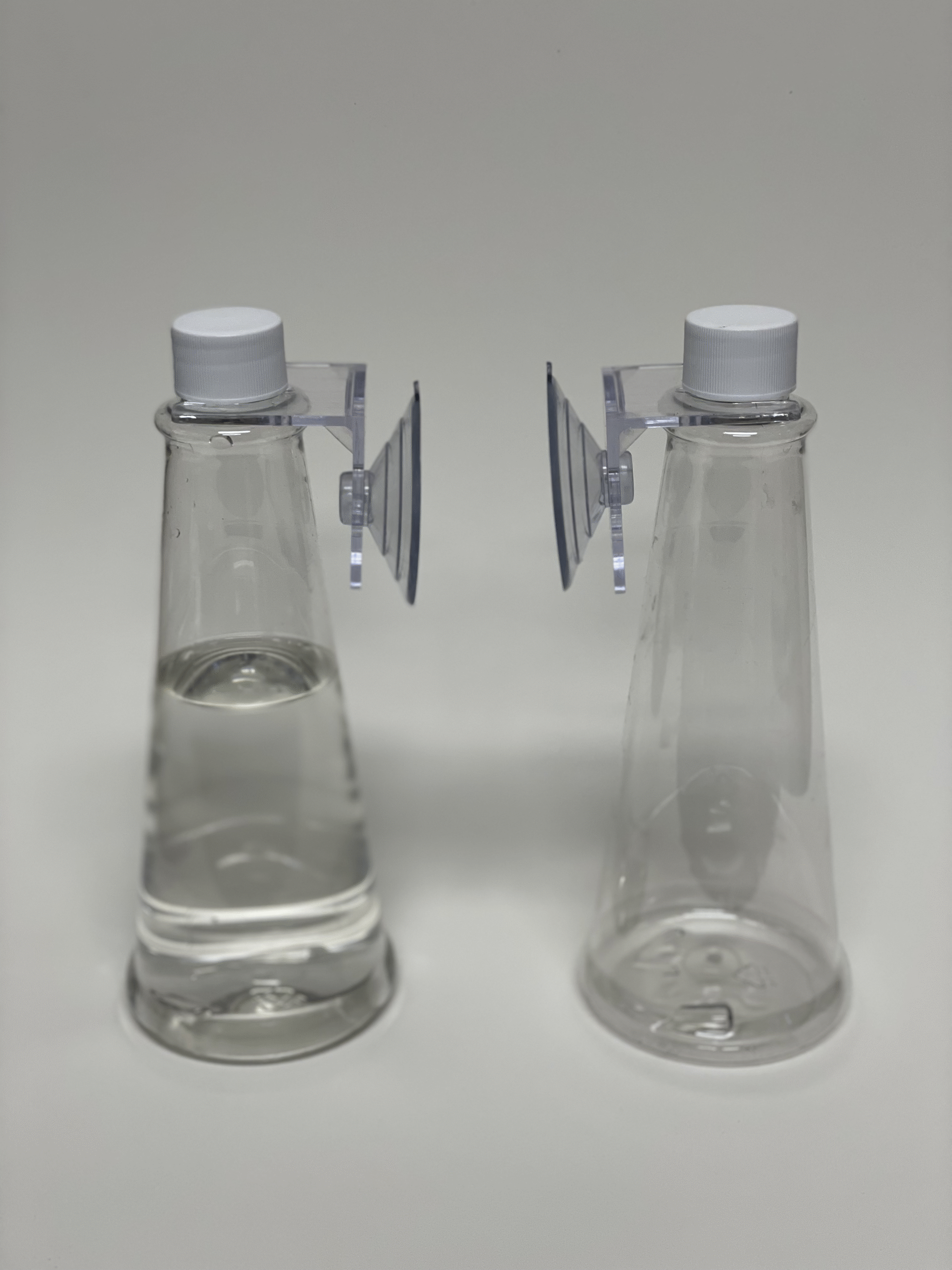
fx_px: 1907
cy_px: 635
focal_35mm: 52
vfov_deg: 36.8
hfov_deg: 28.0
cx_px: 476
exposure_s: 1/120
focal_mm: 6
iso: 64
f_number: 2
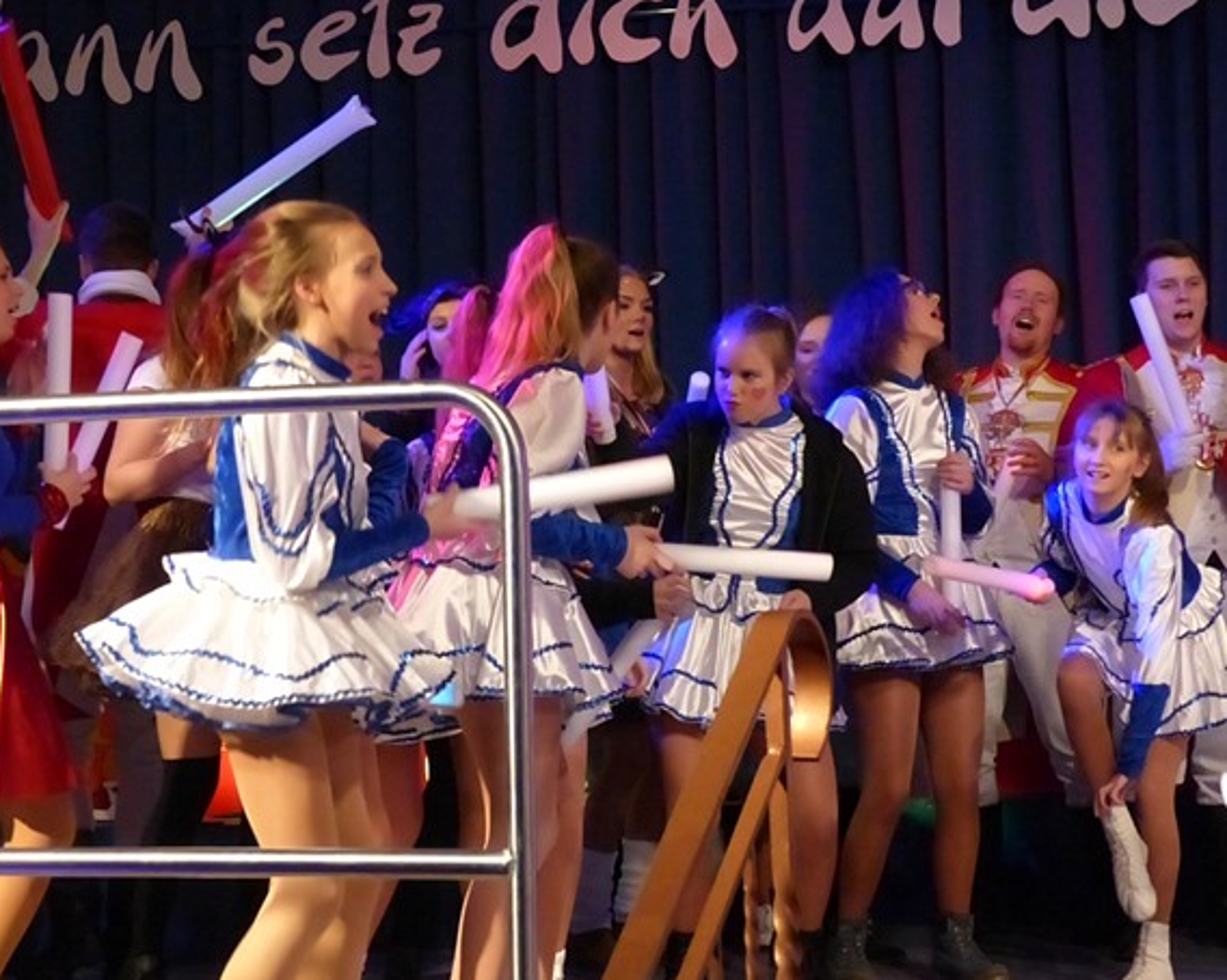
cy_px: 493
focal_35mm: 76
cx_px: 652
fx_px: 2759
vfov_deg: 20.2
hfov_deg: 25.1
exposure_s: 1/125
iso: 1600
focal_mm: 13
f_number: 4
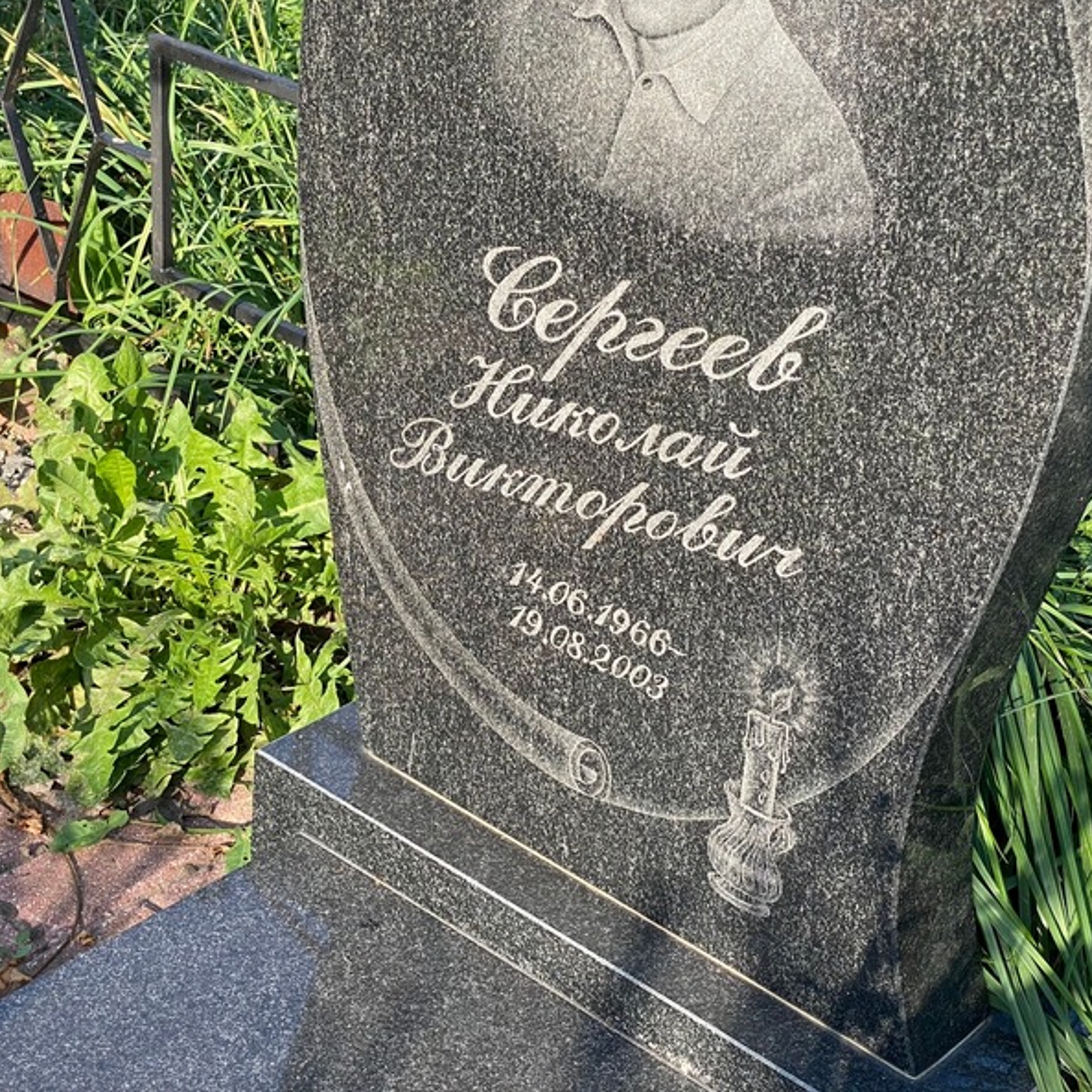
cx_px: 600
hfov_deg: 27.7
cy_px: 541
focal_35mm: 62
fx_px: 2213
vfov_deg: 27.7
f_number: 2
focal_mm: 6
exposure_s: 1/410
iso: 20
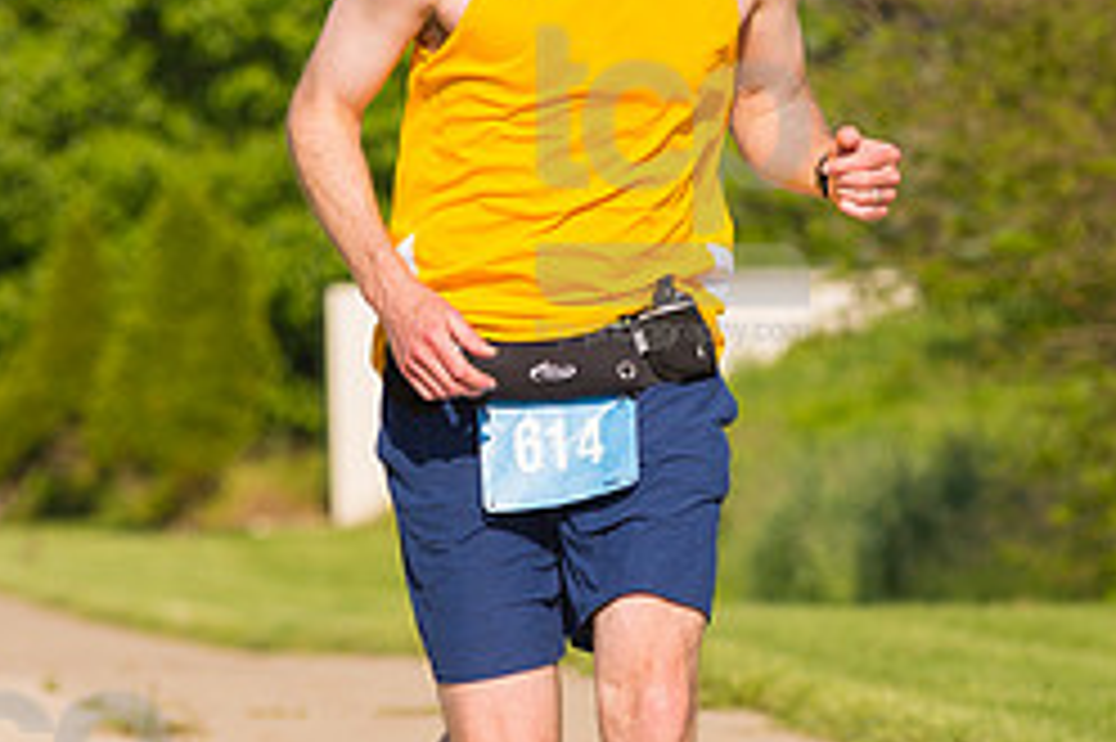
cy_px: 187
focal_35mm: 468
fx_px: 14498
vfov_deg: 2.9
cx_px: 675
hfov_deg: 4.4
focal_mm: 200
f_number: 5.6
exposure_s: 1/2000
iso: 400
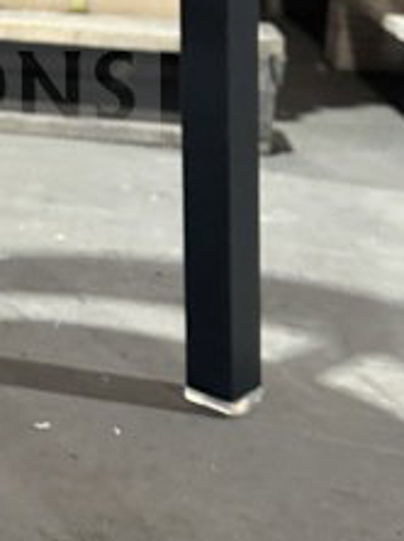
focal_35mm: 88
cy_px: -50
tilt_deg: -5.2
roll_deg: -3.5
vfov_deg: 21.2
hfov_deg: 15.9
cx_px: -114
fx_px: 1372
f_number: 1.78
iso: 800
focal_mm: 6.86
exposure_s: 1/60
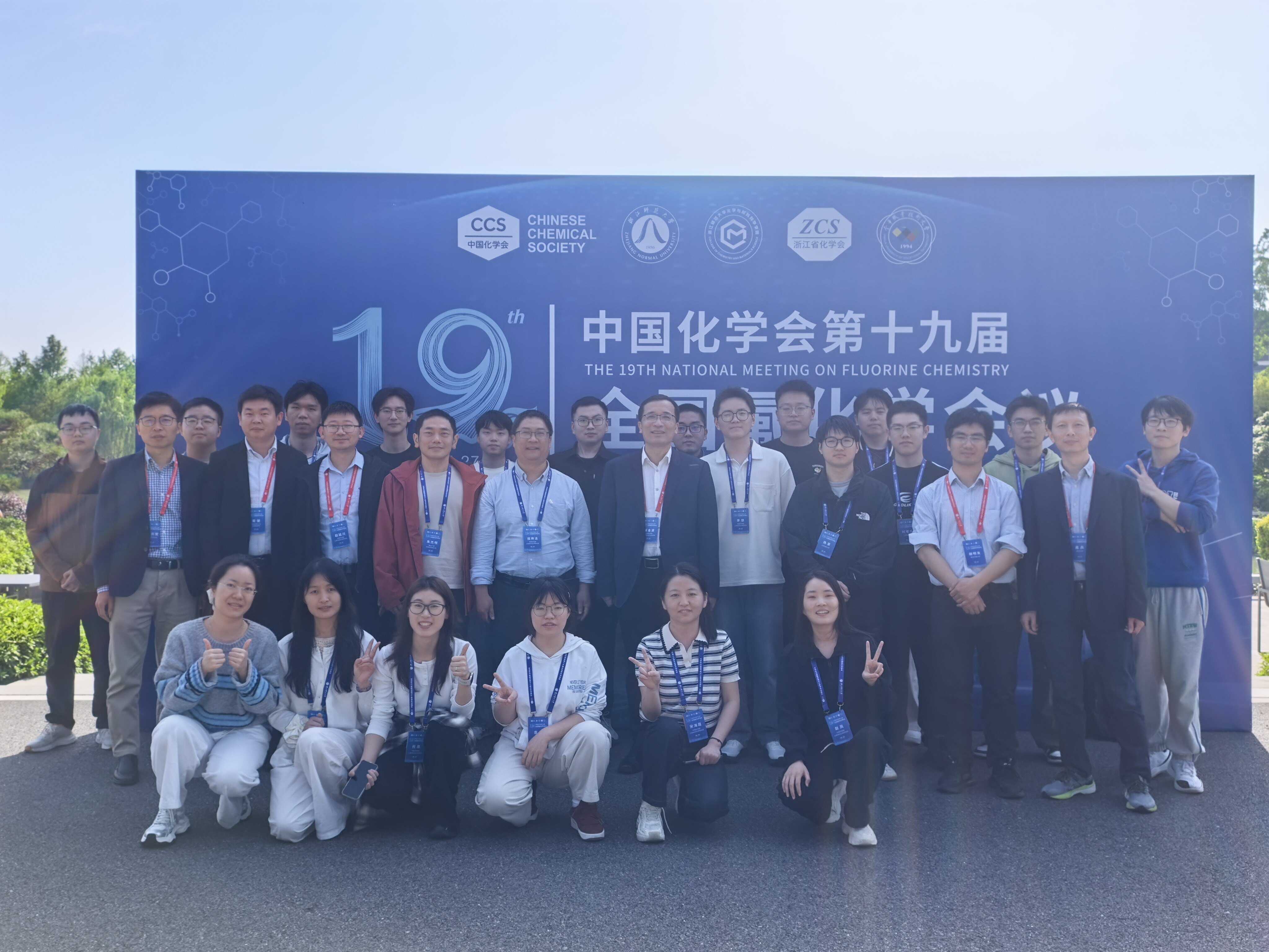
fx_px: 1173
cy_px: 476
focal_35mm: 32
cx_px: 634
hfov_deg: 56.8
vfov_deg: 44.2
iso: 50
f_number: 4
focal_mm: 8.5
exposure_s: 1/246
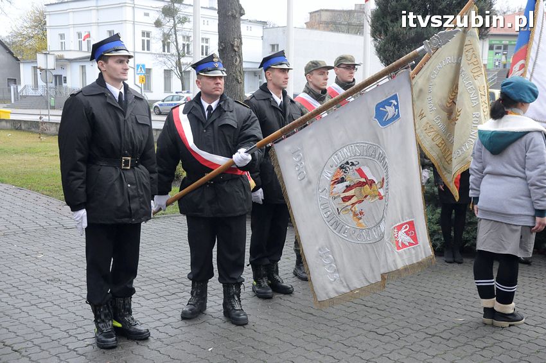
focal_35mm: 45
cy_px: 182
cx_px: 273
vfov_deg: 29.8
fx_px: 682
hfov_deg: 43.6
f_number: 8
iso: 1600
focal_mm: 30
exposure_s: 1/250
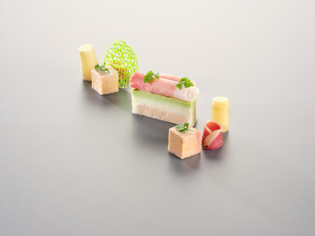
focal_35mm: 95
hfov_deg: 20.6
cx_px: 158
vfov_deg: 15.6
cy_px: 118
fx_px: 865
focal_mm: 120
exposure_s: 1/80
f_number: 22
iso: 100
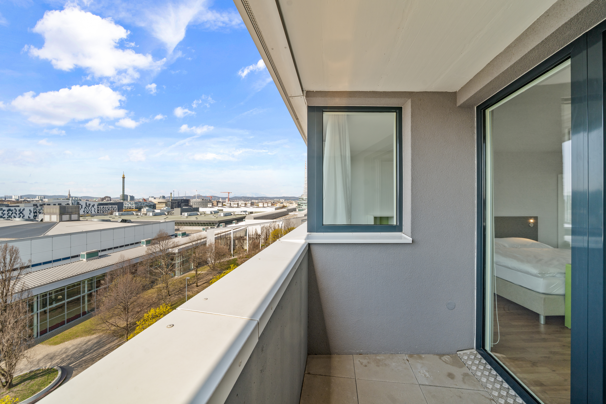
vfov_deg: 90.0
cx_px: 303
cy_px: 202
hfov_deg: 112.6
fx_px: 202
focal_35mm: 12
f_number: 8
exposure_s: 1/100
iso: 200
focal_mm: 12
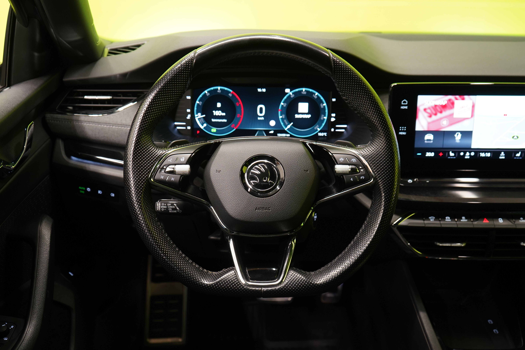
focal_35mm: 39
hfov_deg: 49.6
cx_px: 262
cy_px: 175
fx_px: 569
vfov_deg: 34.2
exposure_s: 1/20
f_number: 5
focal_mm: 39
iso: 1250
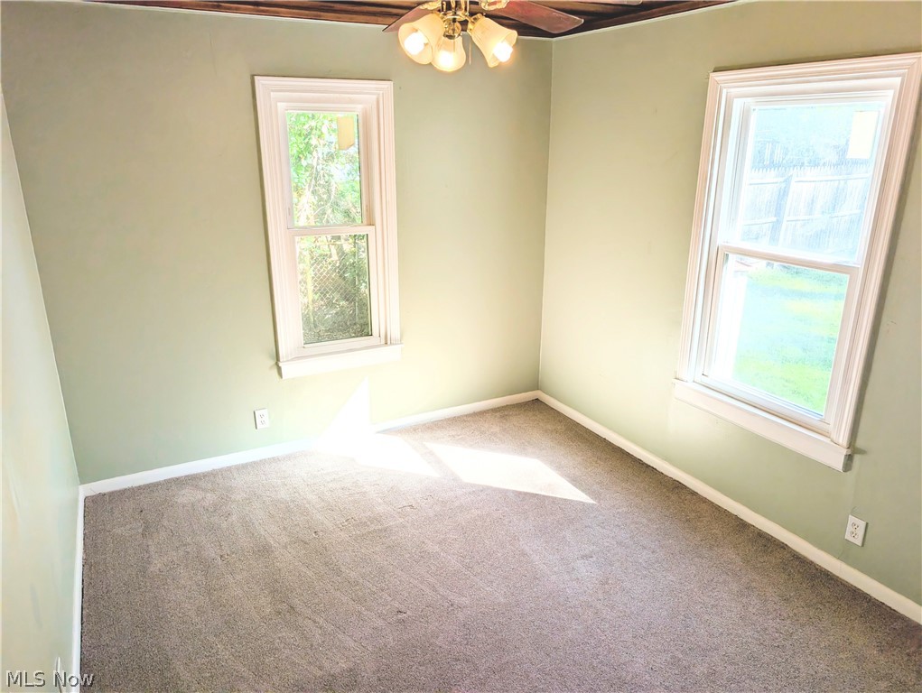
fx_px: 640
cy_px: 346
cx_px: 461
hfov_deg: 71.5
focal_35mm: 24
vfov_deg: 56.9
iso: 27
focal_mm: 6.9
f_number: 1.68
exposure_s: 1/256
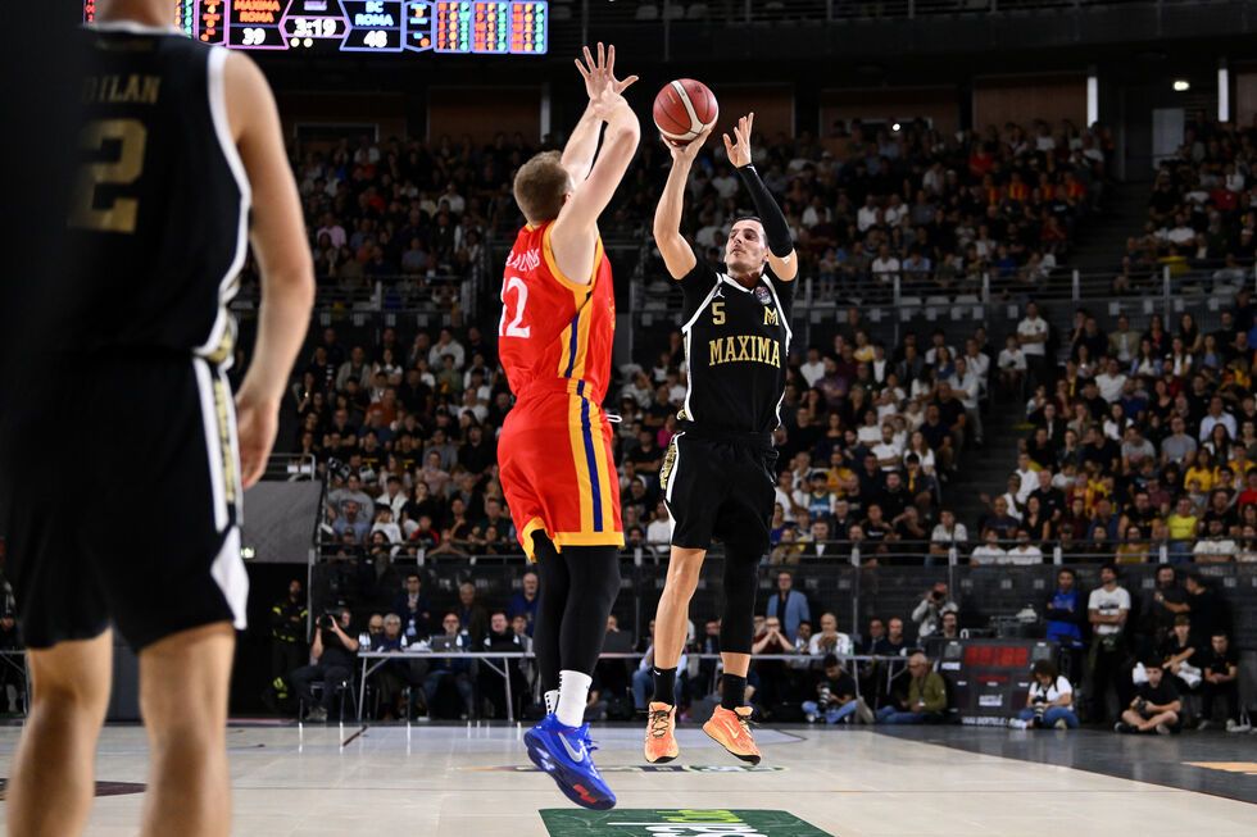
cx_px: 628
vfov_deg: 19.4
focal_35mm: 70
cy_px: 418
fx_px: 2444
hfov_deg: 28.8
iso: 4000
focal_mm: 70
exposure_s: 1/1250
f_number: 2.8
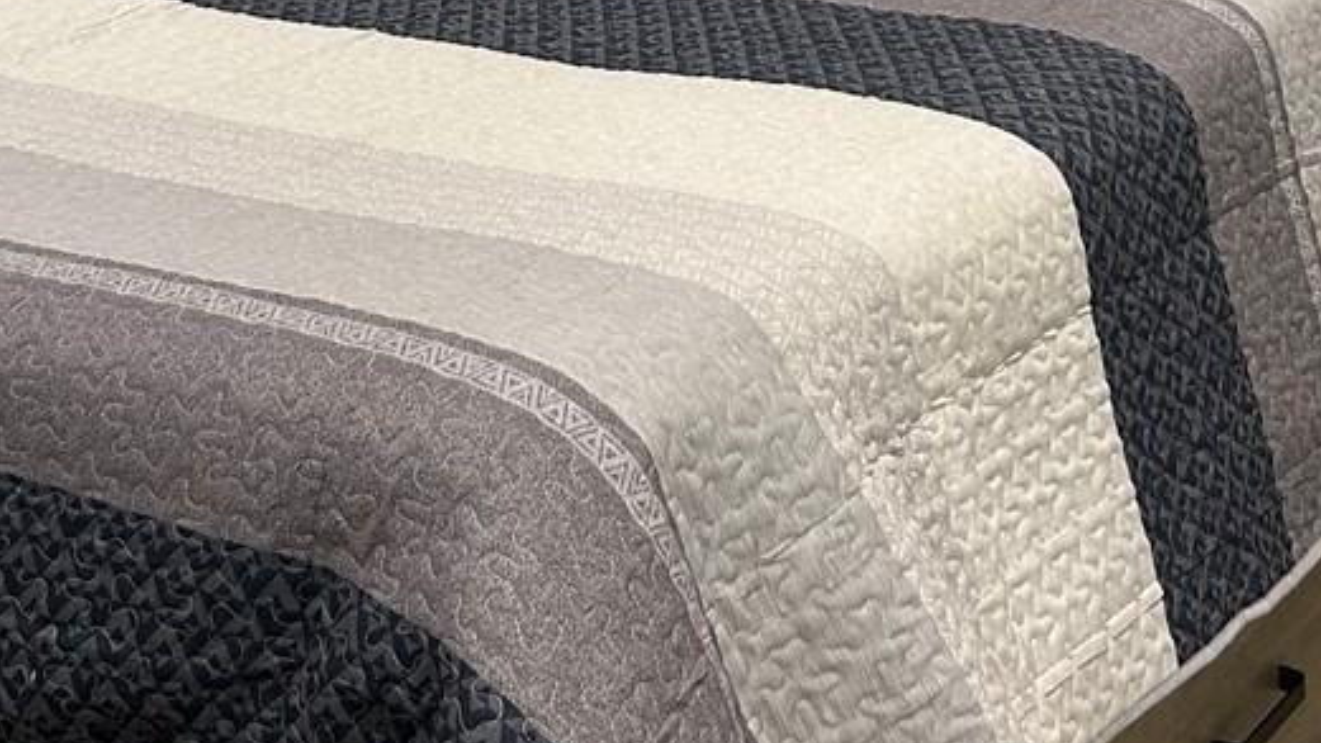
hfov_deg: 24.4
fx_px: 3047
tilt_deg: -11.2
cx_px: 761
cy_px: -213
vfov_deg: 13.4
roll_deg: +2.3
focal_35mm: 87
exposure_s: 1/60
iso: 125
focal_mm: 5.7
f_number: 1.5
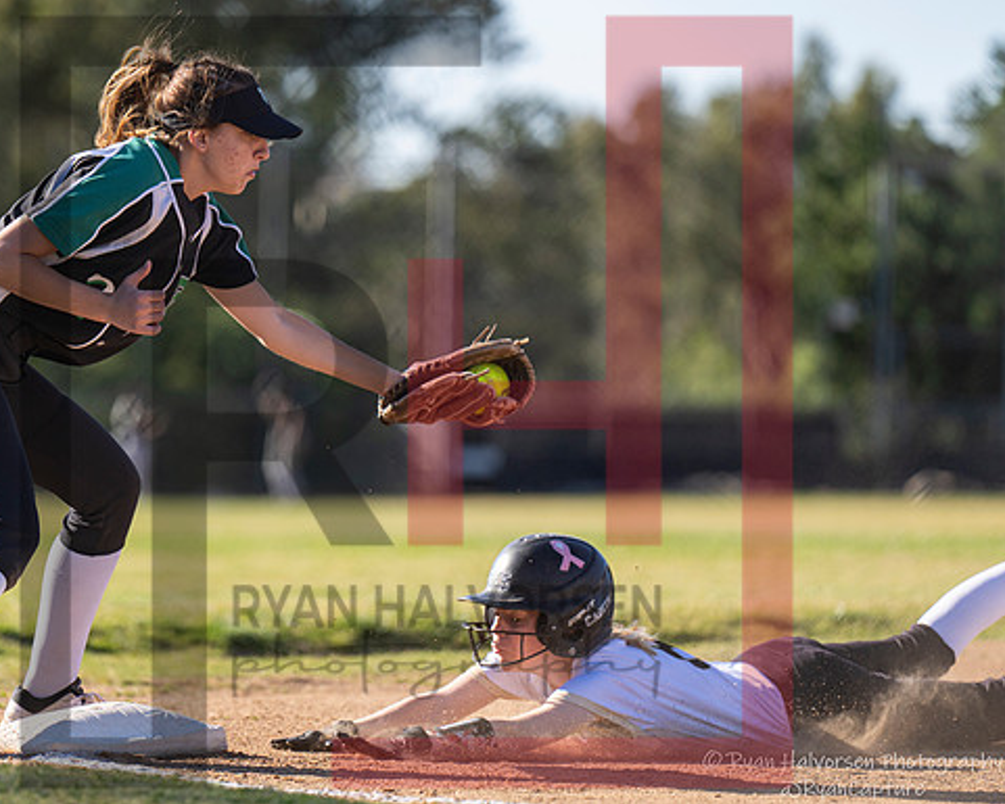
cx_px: 232
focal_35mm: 279
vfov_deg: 5.5
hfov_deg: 6.9
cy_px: 383
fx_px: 8300
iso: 320
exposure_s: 1/2500
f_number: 2.8
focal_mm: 191
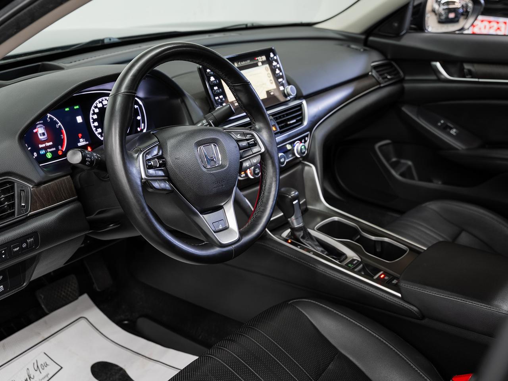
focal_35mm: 42
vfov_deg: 34.6
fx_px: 611
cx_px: 254
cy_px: 190
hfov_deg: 45.1
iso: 100
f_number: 5.6
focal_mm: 38.5
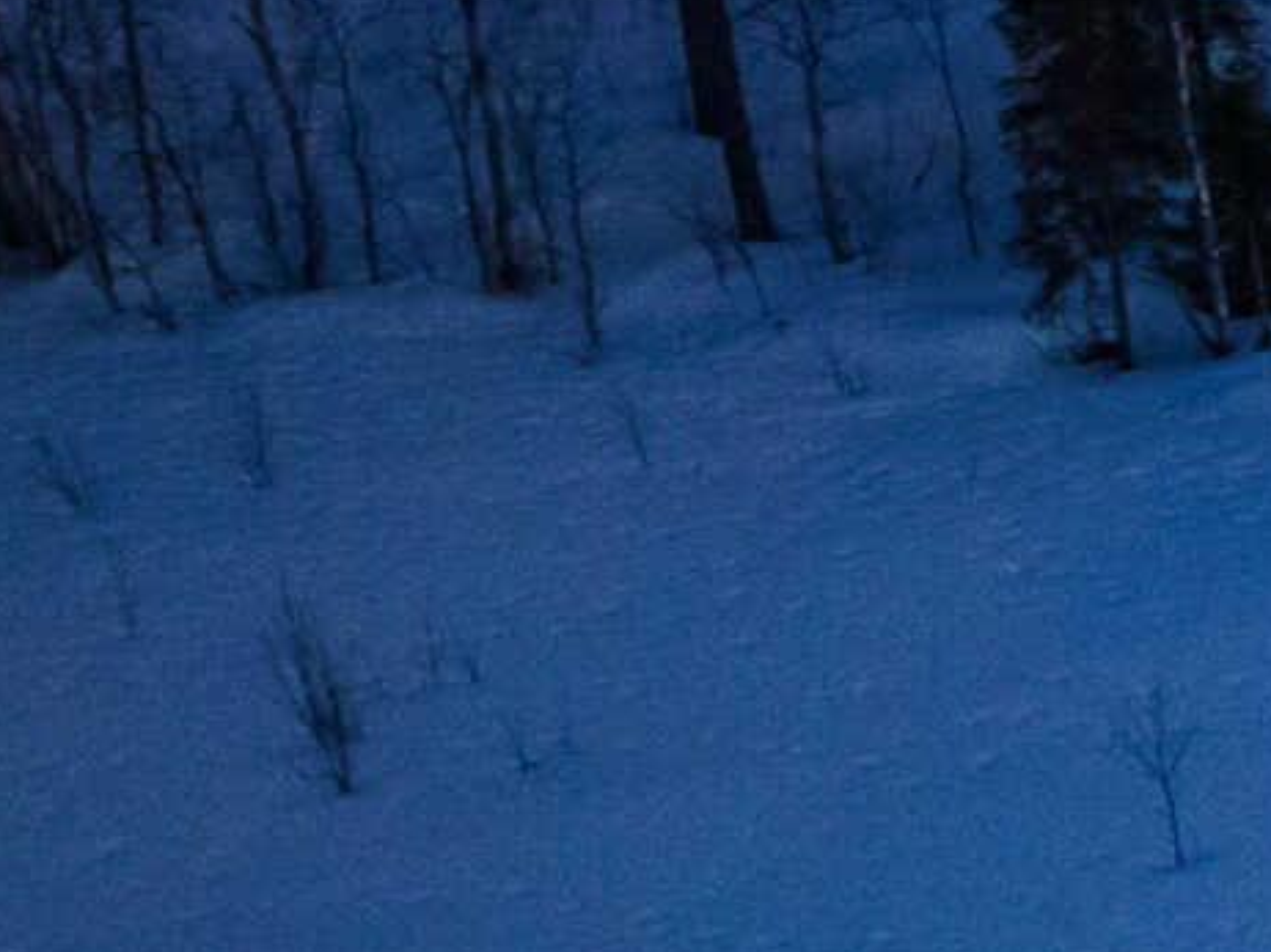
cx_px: 2935
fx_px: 4881
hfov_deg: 12.2
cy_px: 546
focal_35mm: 133
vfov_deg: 11.1
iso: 1600
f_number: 2.8
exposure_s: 1/2
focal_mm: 12.29
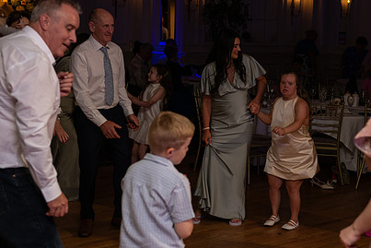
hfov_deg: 27.9
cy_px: 105
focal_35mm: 72
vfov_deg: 18.9
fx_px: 742
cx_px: 238
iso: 500
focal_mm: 50
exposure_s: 1/160
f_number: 3.5
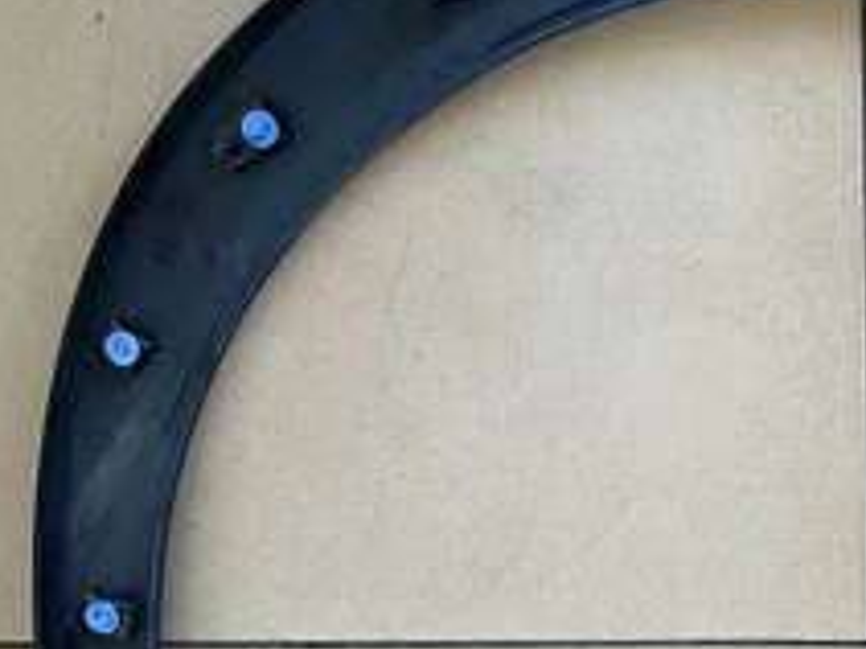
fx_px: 1975
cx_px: 866
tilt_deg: -73.2
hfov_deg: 23.7
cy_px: 435
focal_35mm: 79
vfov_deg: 18.6
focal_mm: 5.1
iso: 100
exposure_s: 1/50
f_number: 1.6
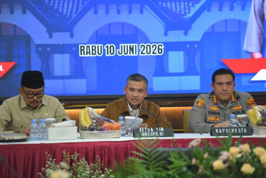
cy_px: 89
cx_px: 133
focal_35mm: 200
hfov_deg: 10.3
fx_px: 1478
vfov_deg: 6.9
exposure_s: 1/200
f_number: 2.8
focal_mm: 200
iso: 2500
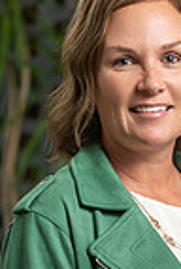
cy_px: 290
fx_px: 2026
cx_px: 149
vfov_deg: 7.6
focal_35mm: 270
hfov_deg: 5.1
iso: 800
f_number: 4
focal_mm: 86
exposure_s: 1/200
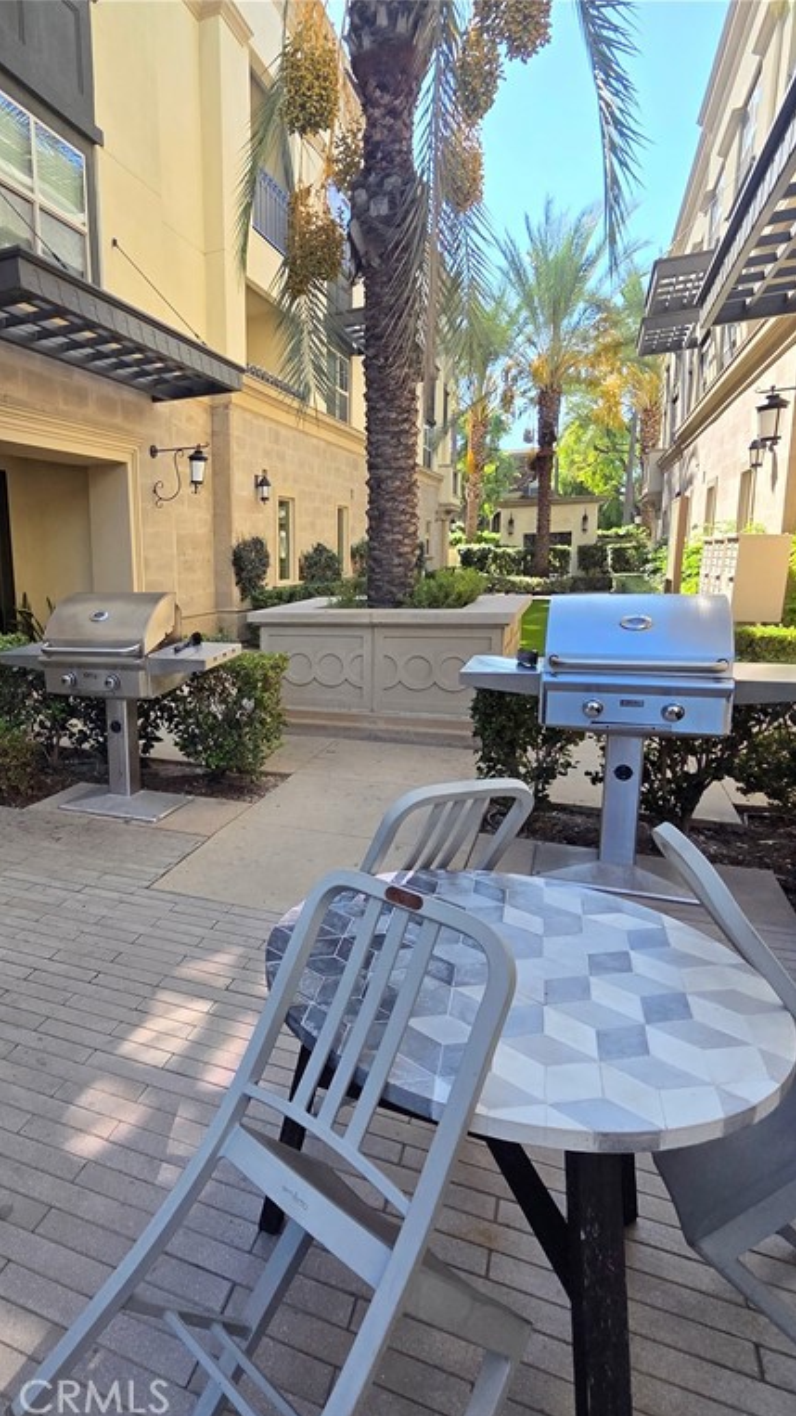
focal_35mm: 19
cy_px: 711
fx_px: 713
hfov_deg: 54.9
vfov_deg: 89.6
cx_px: 176
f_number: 2.2
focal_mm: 2.2
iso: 50
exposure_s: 1/541
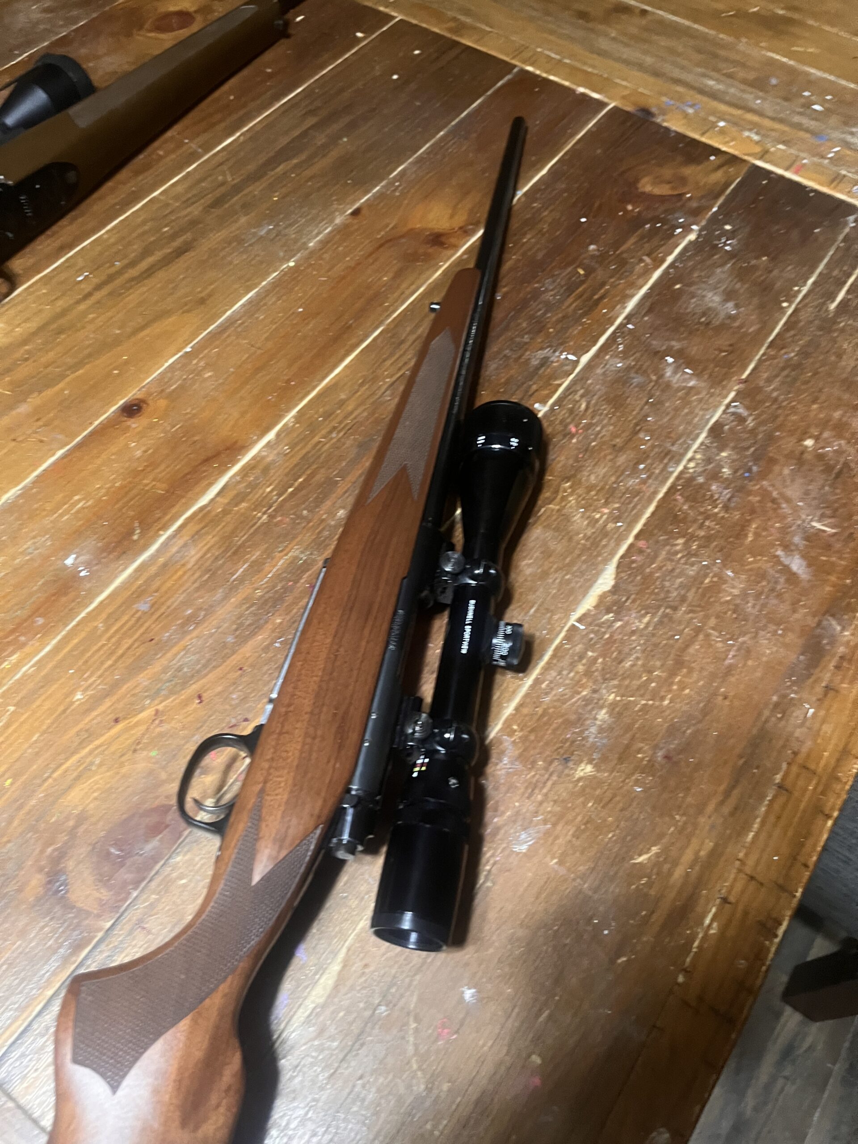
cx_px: 429
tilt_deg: -59.5
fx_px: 859
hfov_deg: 53.1
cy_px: 572
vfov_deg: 67.3
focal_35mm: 26
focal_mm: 5.1
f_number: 1.6
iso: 500
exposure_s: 1/40
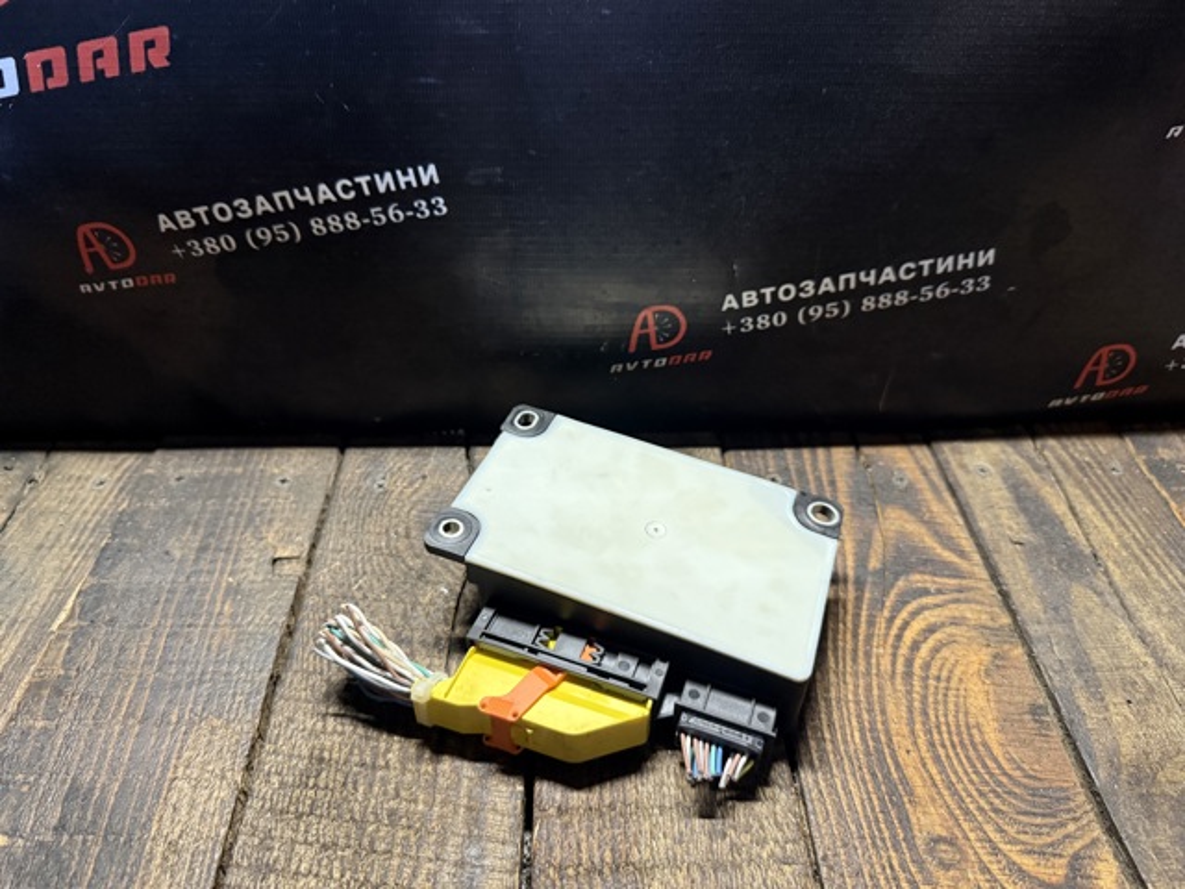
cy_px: 444
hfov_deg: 71.6
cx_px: 592
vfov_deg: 56.8
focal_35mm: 24
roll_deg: +0.0
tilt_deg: -38.7
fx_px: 822
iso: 640
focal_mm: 6.76
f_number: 1.78
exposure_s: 1/50
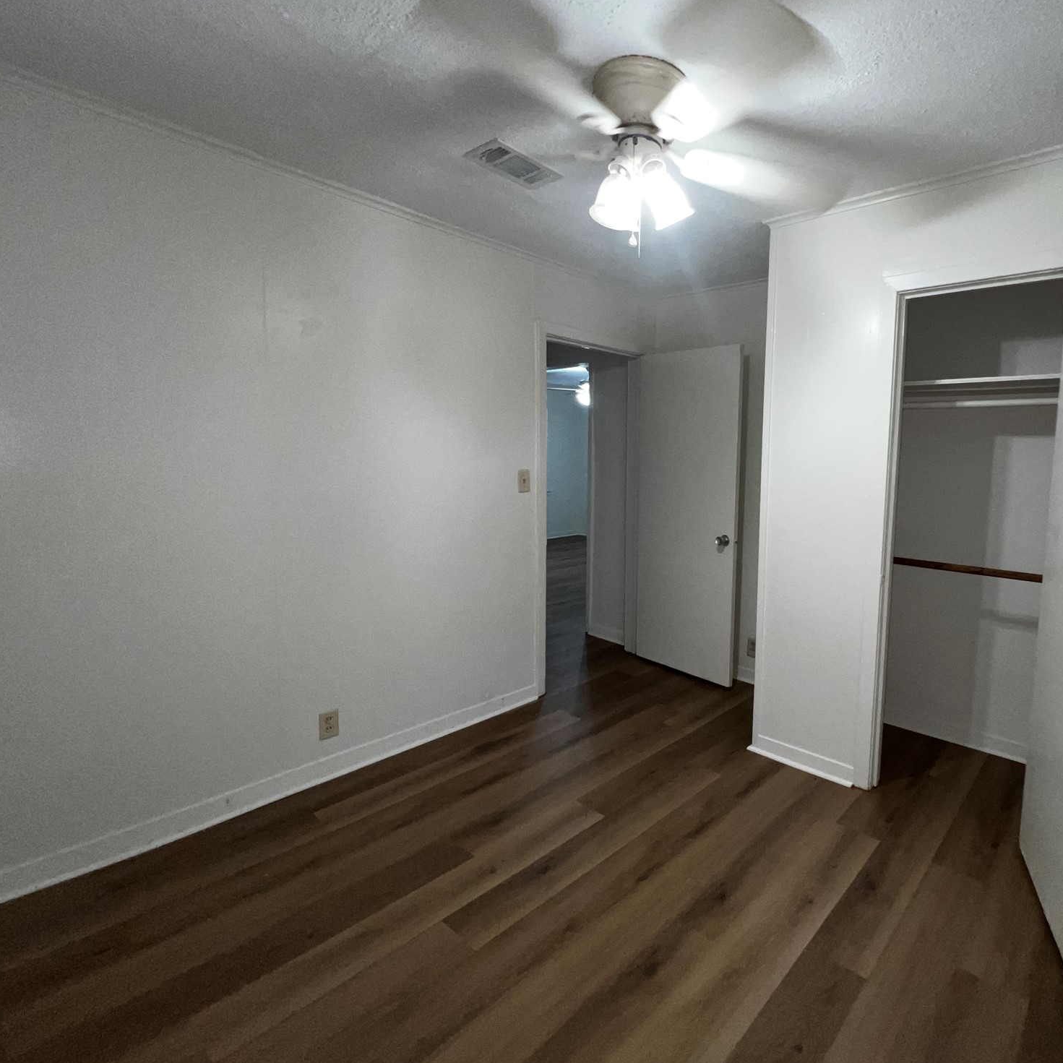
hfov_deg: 84.8
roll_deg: -1.6
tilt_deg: -5.9
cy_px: 518
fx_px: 556
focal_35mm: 16
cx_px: 697
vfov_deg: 87.4
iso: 125
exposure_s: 1/60
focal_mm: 1.57
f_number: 1.8
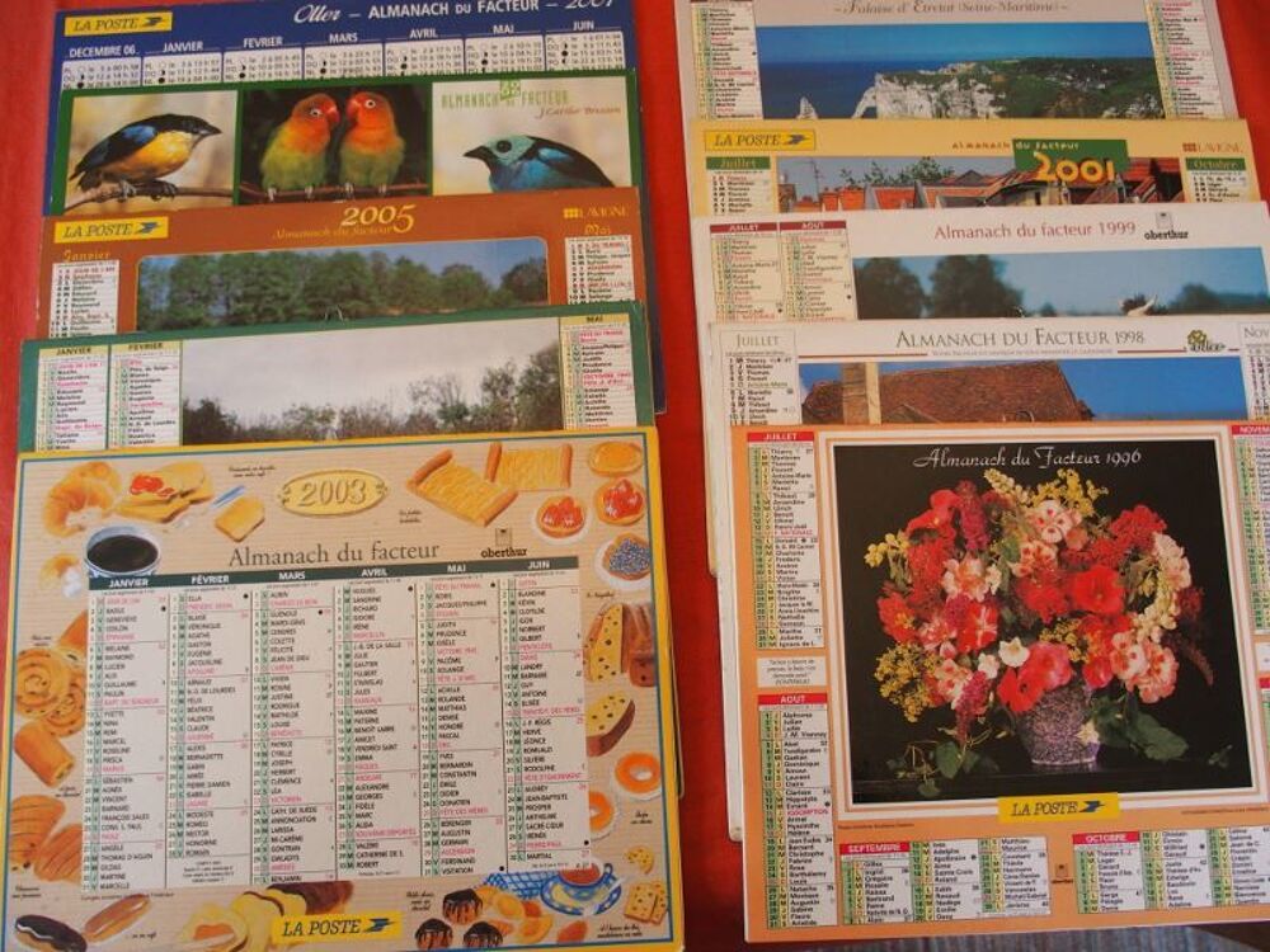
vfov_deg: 49.7
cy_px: 476
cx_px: 635
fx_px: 1027
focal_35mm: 28
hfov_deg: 63.4
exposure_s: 1/30
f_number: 2.8
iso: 250
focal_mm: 6
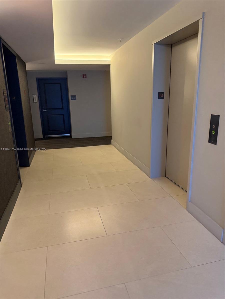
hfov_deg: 56.8
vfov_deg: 71.6
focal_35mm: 24
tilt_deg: -15.6
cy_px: 150
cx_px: 112
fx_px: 208
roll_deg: -0.1
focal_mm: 6.76
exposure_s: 1/60
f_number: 1.78
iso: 800
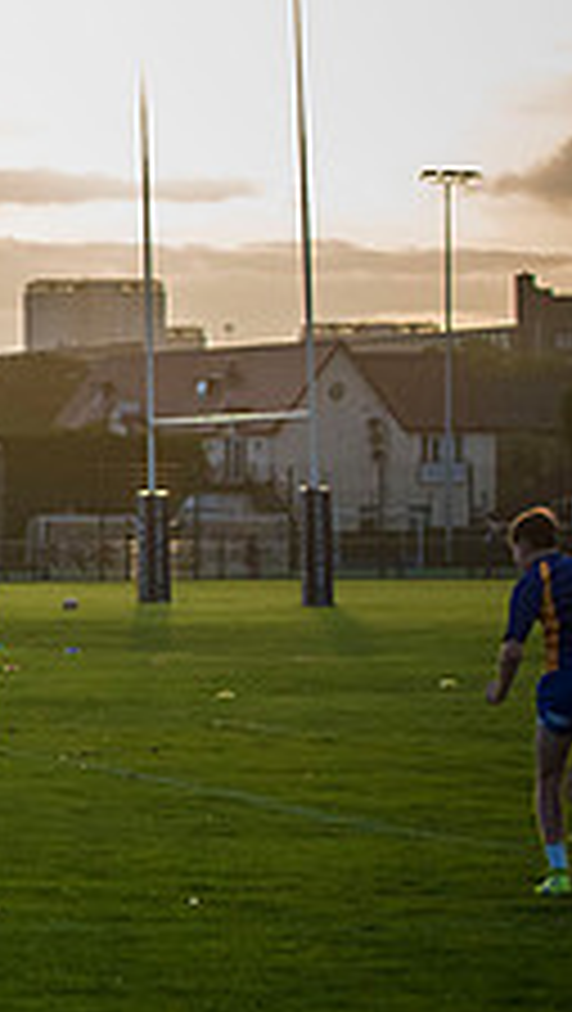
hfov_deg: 6.2
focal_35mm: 189
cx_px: -698
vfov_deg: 11.4
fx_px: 5083
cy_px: 353
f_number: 4.5
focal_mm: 70
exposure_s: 1/2500
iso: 1600
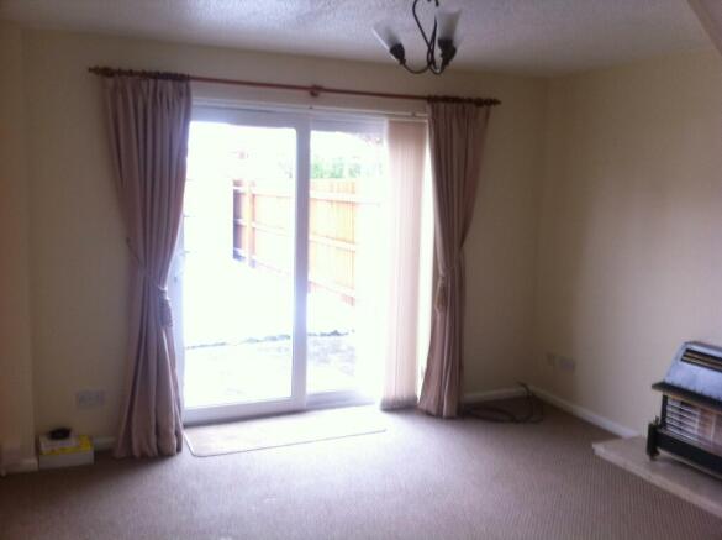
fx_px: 729
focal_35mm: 35
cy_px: 270
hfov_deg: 52.7
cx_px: 361
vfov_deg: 40.6
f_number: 2.8
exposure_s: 1/15
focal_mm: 3.85
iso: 80
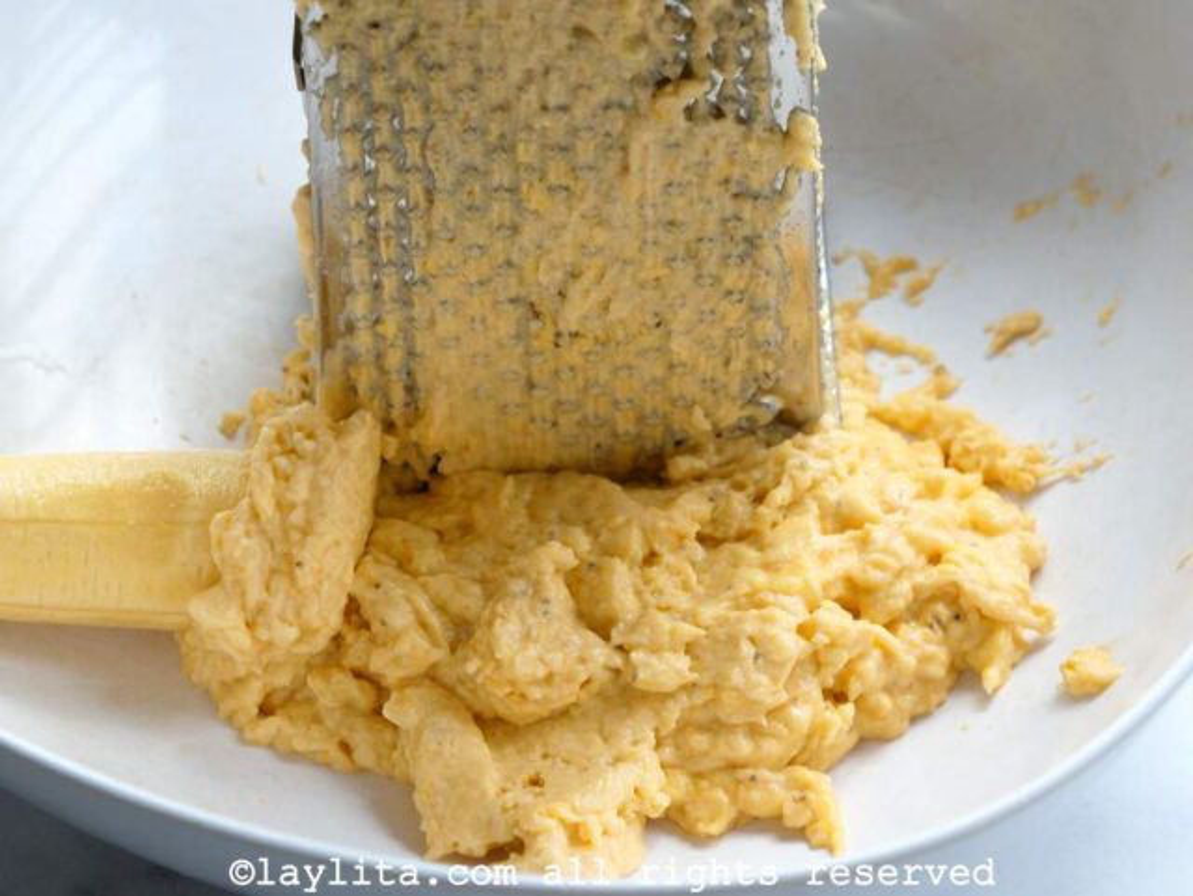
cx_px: 596
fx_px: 2483
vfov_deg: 20.5
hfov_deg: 27.0
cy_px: 448
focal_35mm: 72
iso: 200
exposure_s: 1/80
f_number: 3.9
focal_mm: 36
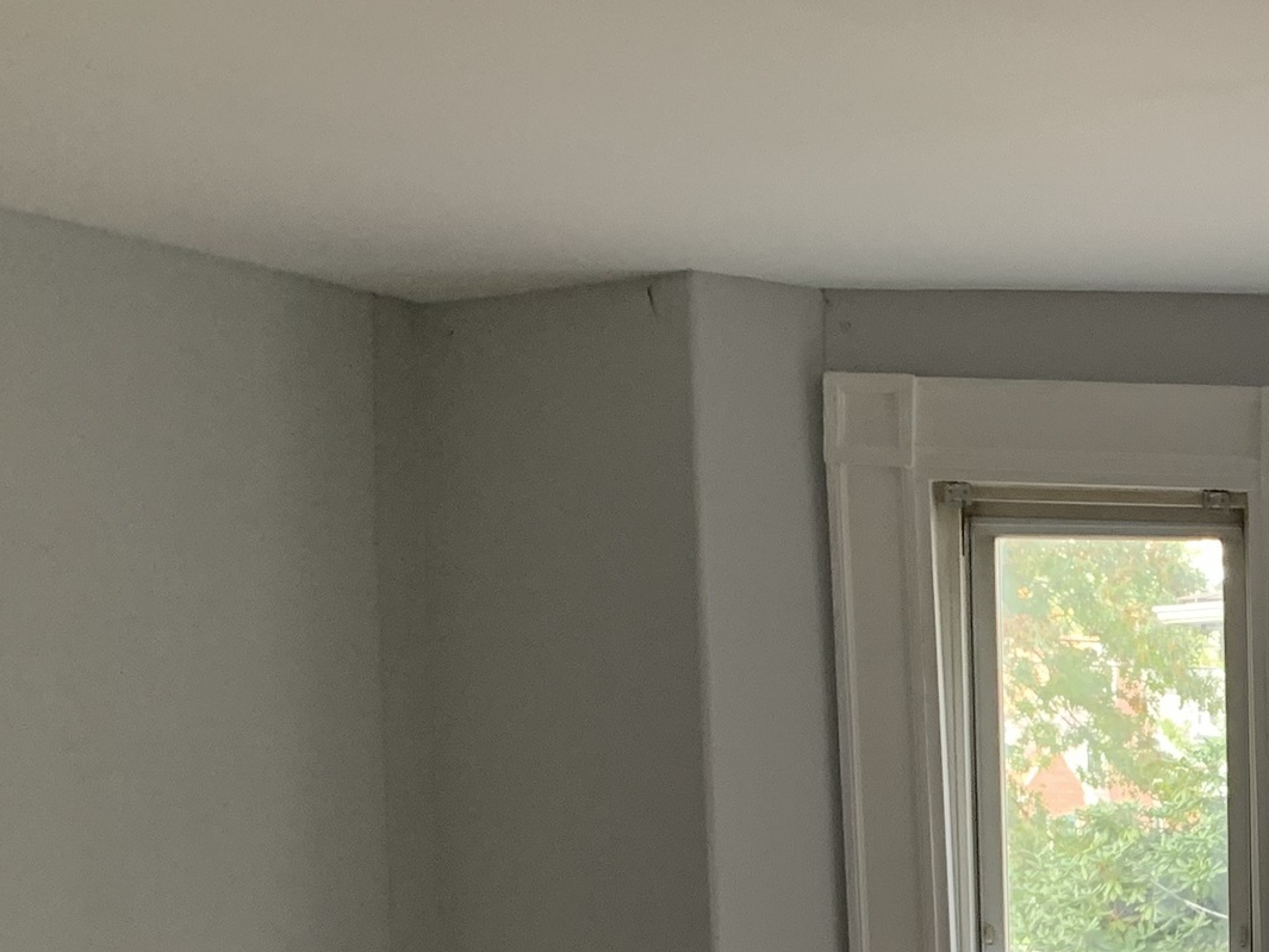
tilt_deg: -5.8
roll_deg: -0.4
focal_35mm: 75
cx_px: 1674
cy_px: 1149
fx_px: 2750
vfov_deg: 18.6
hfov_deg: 23.0
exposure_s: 1/60
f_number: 1.8
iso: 100
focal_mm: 4.25
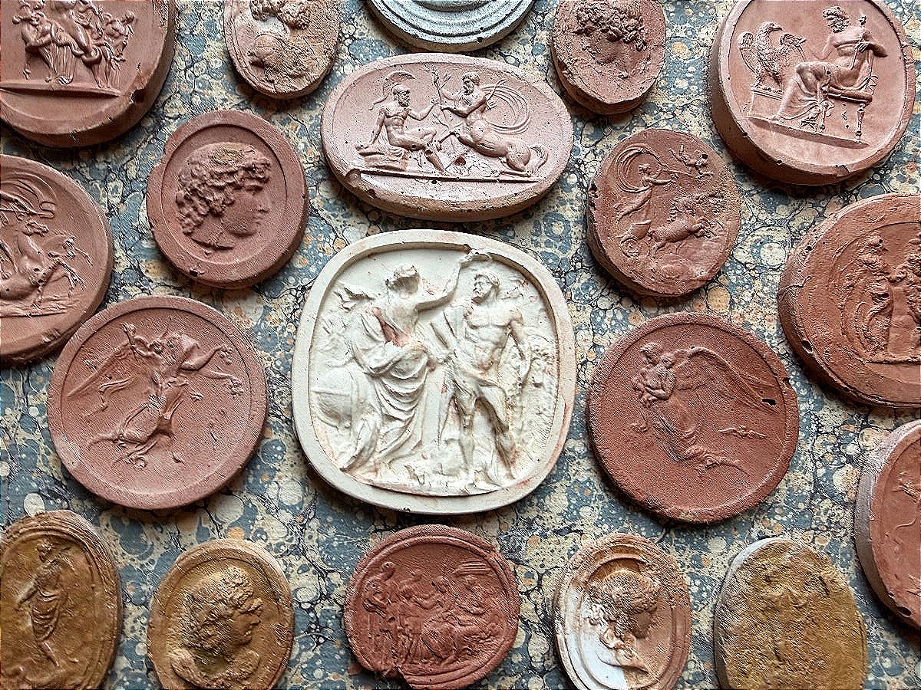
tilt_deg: -82.5
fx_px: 639
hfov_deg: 71.6
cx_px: 460
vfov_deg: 56.8
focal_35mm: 24
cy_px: 345
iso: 200
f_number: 2.2
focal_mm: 2.22
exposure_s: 1/100
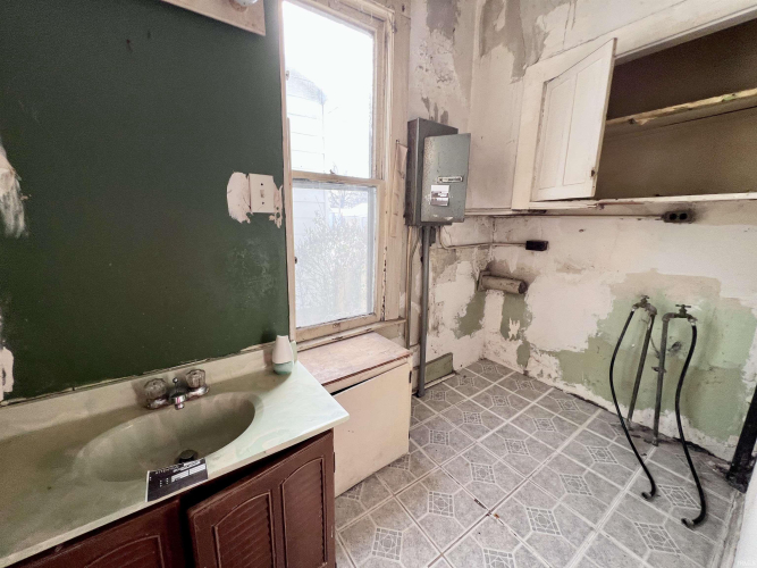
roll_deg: +1.4
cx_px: 378
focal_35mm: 13
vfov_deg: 89.9
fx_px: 284
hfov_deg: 106.2
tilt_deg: -12.1
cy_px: 284
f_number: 1.8
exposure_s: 1/99
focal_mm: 1.57
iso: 50
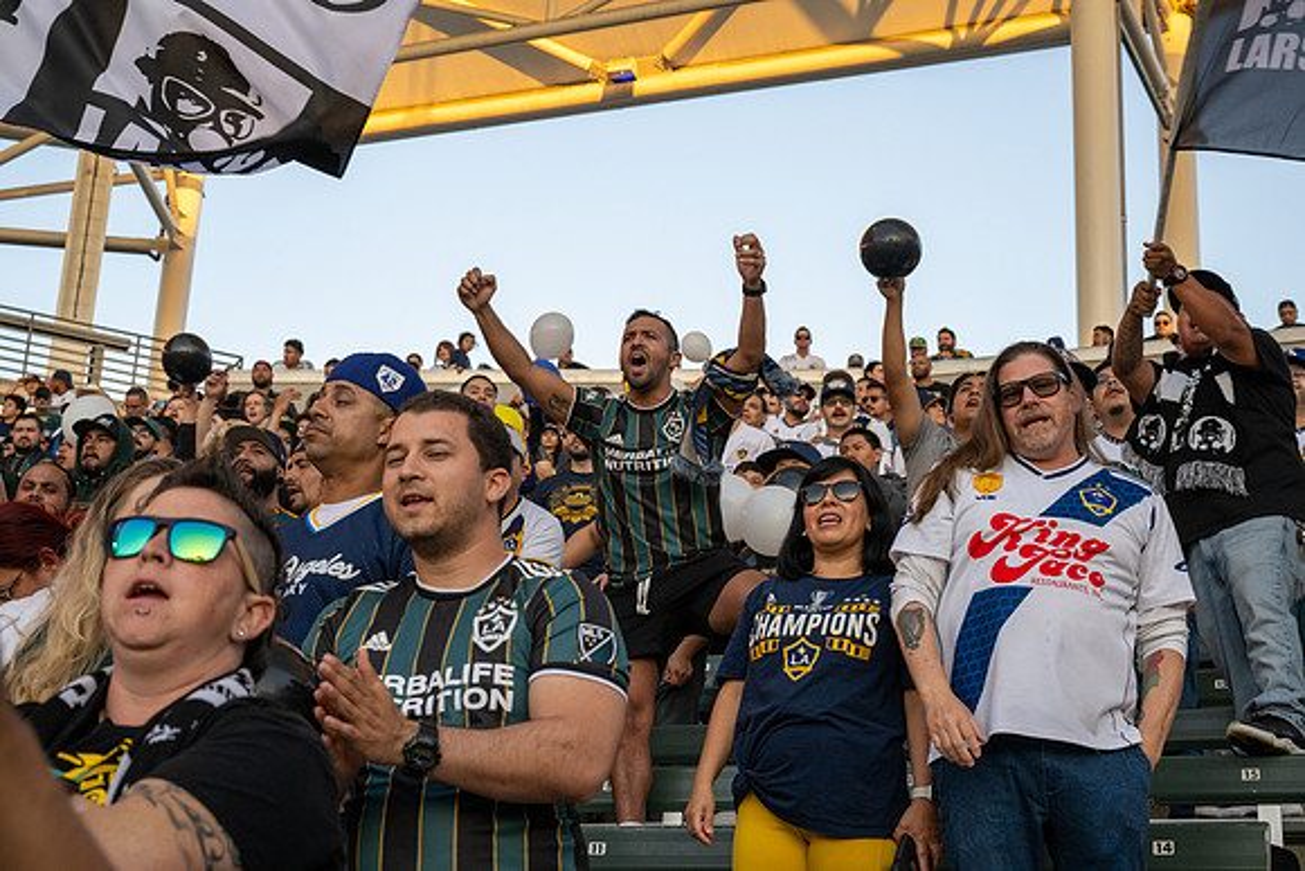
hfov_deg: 37.5
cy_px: 436
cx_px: 652
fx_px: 1922
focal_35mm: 53
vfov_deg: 25.5
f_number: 8
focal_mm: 53
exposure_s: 1/400
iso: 800
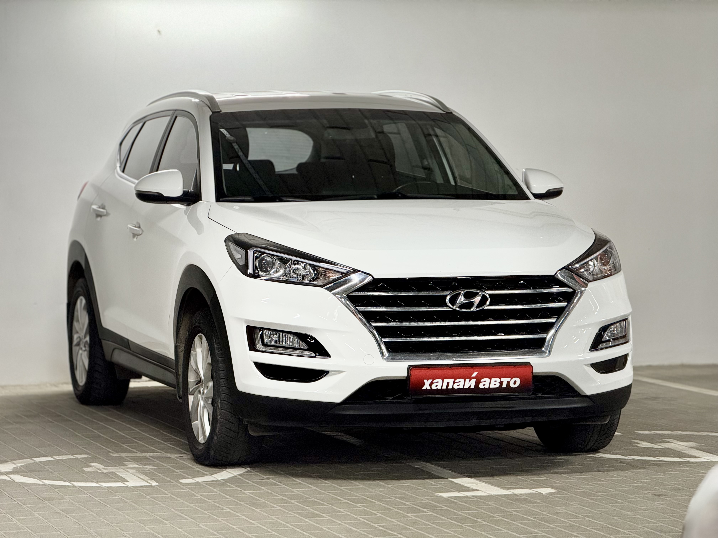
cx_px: 359
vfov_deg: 12.3
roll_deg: +0.4
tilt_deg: -1.8
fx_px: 2489
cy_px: 269
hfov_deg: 16.4
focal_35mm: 120
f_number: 2.8
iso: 250
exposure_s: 1/50
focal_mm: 15.66
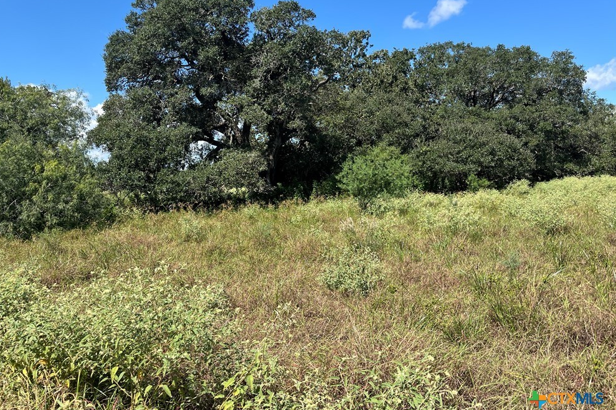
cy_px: 182
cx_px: 300
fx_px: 479
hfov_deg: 65.5
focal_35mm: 28
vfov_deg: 46.3
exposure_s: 1/2222
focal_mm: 5.1
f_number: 1.6
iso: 50
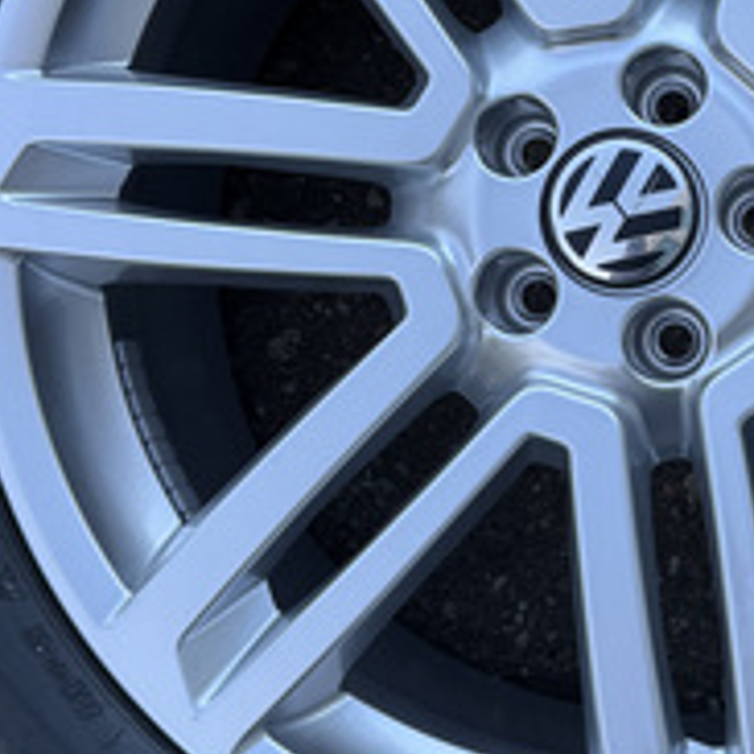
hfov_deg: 28.7
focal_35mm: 58
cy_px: 218
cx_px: 641
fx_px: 1429
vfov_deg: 29.2
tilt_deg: -82.3
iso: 80
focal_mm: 6.76
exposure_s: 1/397
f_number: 1.78
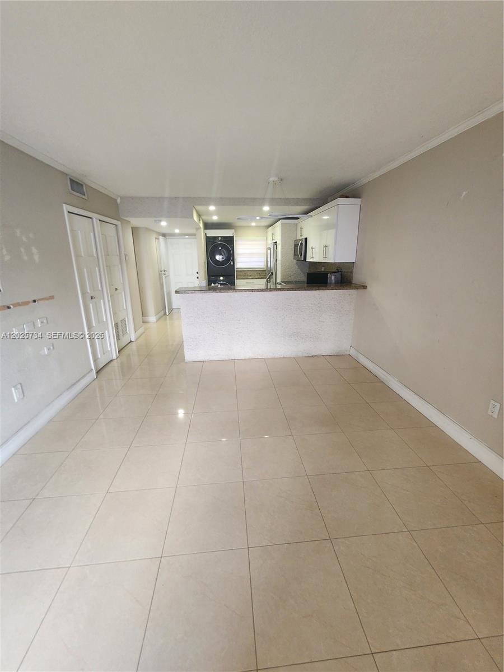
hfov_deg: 89.9
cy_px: 336
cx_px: 252
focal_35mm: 13
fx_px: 252
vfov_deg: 106.2
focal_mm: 2.2
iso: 160
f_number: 2.2
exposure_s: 1/60
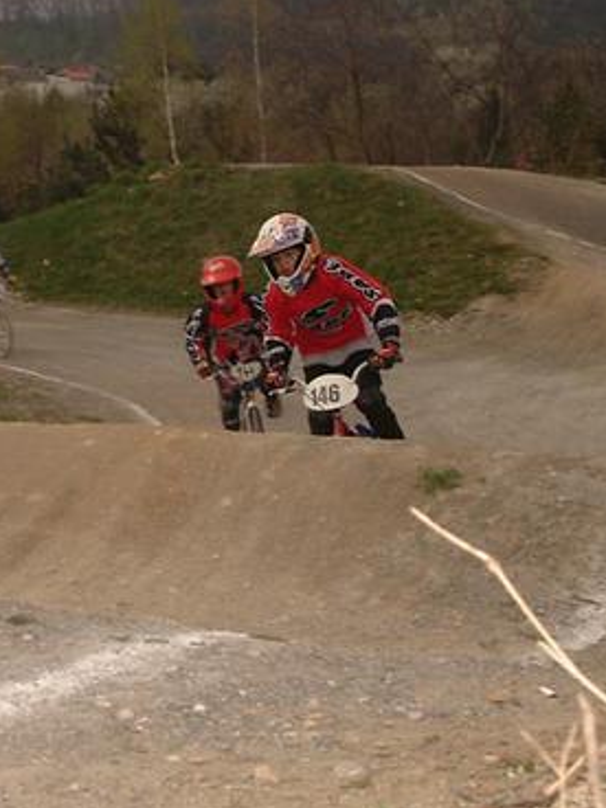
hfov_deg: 16.4
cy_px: 378
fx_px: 2050
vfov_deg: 22.3
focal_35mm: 88
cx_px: -42
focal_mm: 35
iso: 100
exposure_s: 1/125
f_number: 11
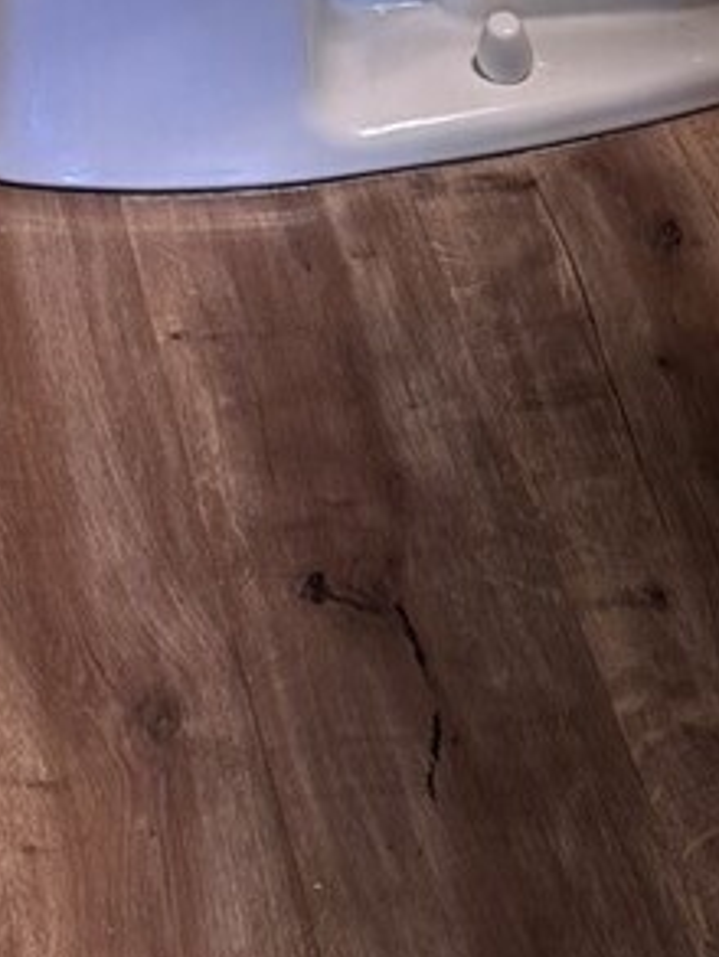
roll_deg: +0.3
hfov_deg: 12.5
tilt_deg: -20.0
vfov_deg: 14.4
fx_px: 3266
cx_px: 92
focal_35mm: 118
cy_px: -852
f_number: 1.78
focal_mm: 6.76
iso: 160
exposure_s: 1/60
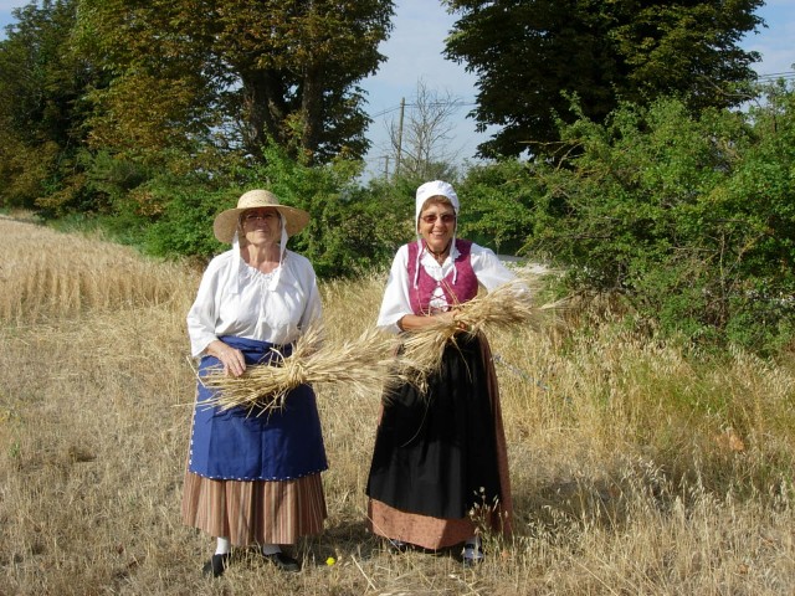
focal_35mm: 38
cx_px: 398
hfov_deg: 49.0
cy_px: 298
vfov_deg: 37.7
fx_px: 873
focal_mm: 7.8
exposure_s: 1/664
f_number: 4.8
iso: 64
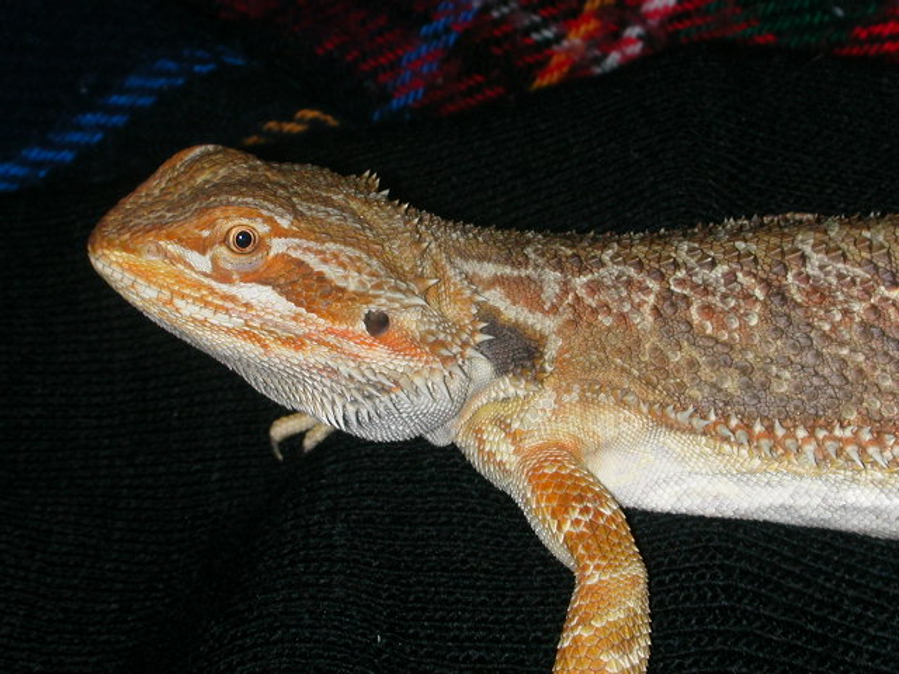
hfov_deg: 17.7
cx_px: 450
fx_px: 2883
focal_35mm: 111
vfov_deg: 13.3
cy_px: 337
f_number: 8
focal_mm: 16.8
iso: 100
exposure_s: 1/59.9
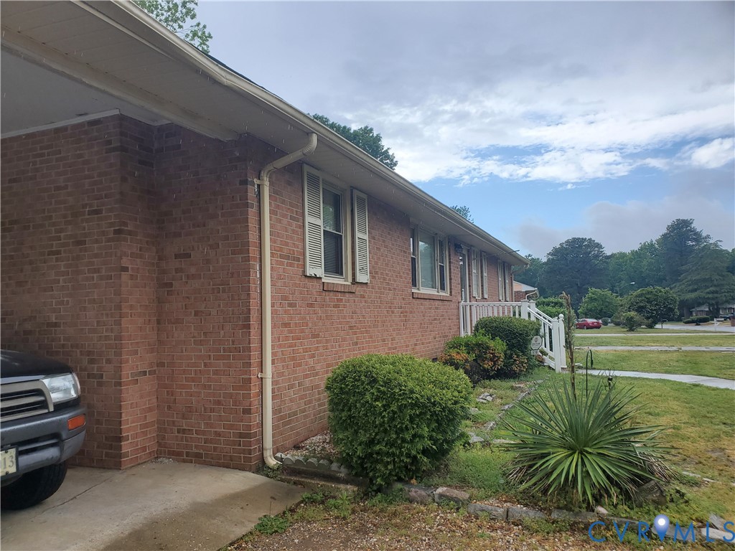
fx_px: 552
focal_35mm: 26
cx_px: 368
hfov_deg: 67.3
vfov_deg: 53.1
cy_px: 276
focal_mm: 4.3
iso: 50
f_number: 2.4
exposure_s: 1/1102
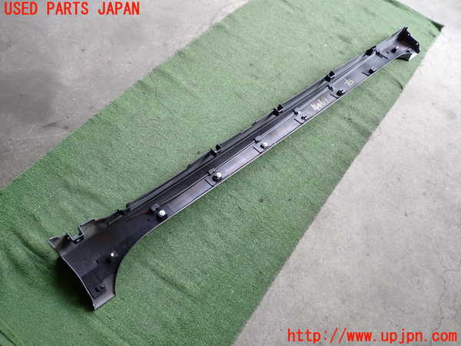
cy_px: 173
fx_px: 400
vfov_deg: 46.8
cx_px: 230
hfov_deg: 60.0
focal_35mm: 30
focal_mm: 5.4
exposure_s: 1/100
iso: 200
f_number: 2.3
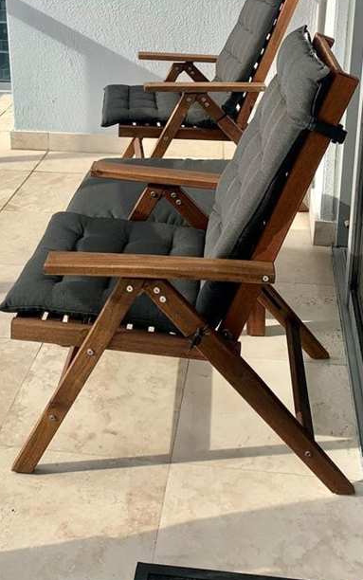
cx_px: 136
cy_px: 128
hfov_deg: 26.8
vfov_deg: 40.3
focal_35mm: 48
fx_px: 759
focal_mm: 4.25
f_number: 1.8
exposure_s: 1/605
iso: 25
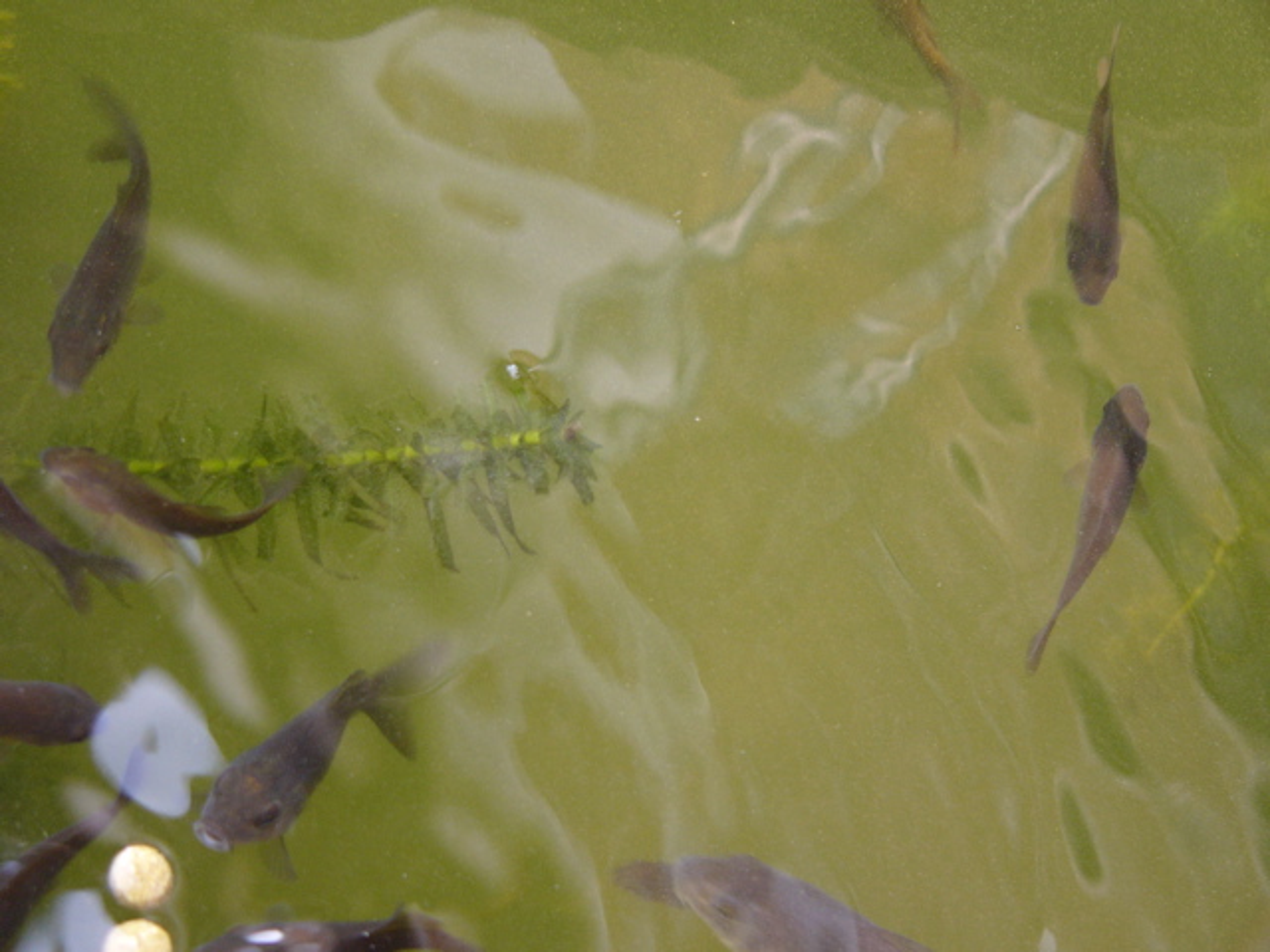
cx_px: 635
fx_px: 3119
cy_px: 476
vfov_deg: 17.4
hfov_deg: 23.0
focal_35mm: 85
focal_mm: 14.1
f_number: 2.8
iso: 100
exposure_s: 1/60
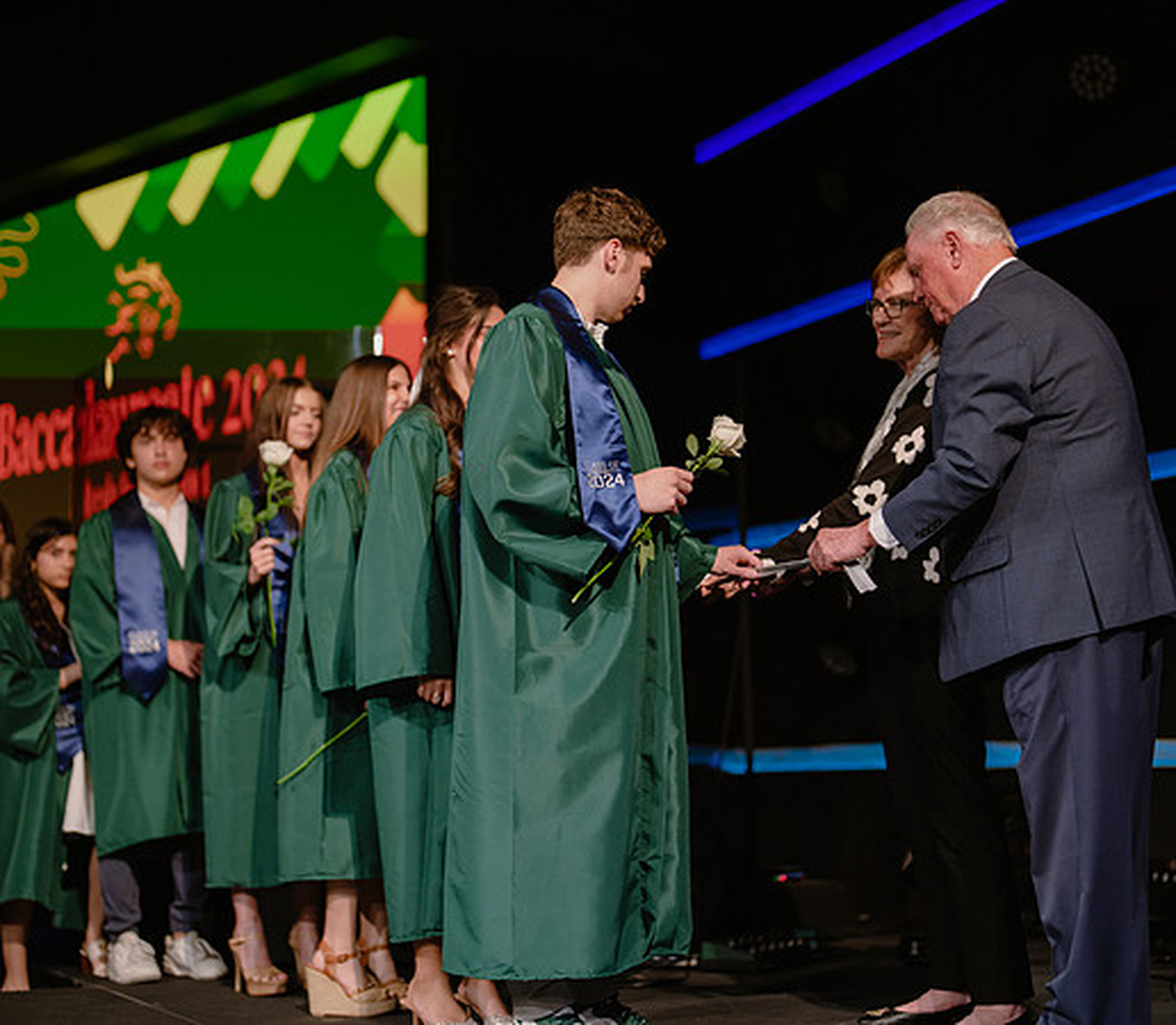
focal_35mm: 60
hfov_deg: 30.6
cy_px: 512
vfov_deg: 26.9
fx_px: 2148
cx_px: 588
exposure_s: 1/320
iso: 640
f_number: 1.2
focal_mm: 50
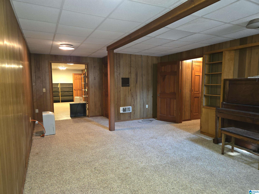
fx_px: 172
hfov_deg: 73.9
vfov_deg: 58.9
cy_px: 97
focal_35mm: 23
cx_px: 130
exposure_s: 1/12
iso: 250
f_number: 1.8
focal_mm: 5.4
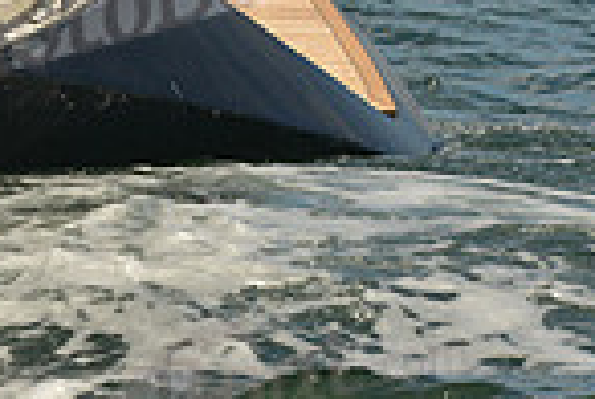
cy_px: -161
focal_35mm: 436
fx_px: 7221
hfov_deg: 4.7
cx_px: -314
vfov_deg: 3.2
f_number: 8
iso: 400
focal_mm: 110
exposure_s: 1/800
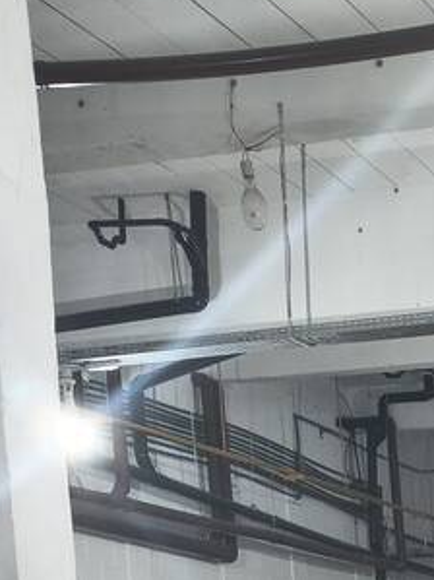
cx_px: 705
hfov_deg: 14.4
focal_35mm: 94
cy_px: 956
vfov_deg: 17.8
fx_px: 1572
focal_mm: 4.81
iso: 671
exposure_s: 1/59.9
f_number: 1.8
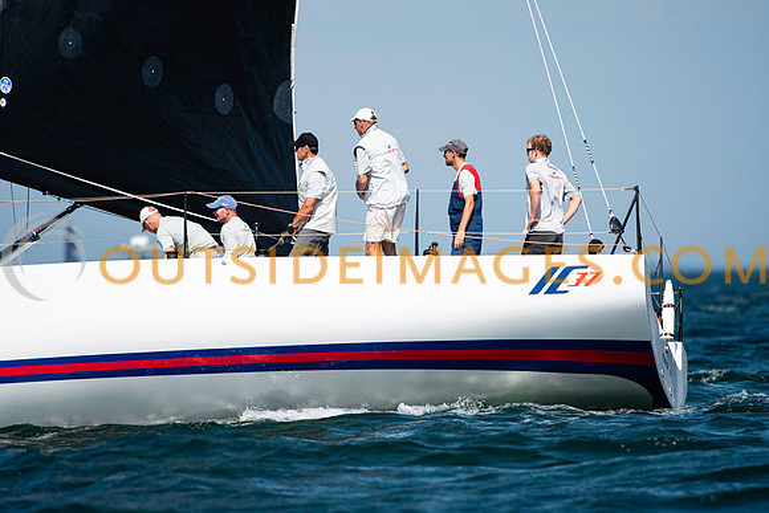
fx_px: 12819
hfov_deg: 3.4
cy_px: 256
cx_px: 384
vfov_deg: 2.3
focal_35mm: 600
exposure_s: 1/3200
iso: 320
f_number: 5
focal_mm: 400
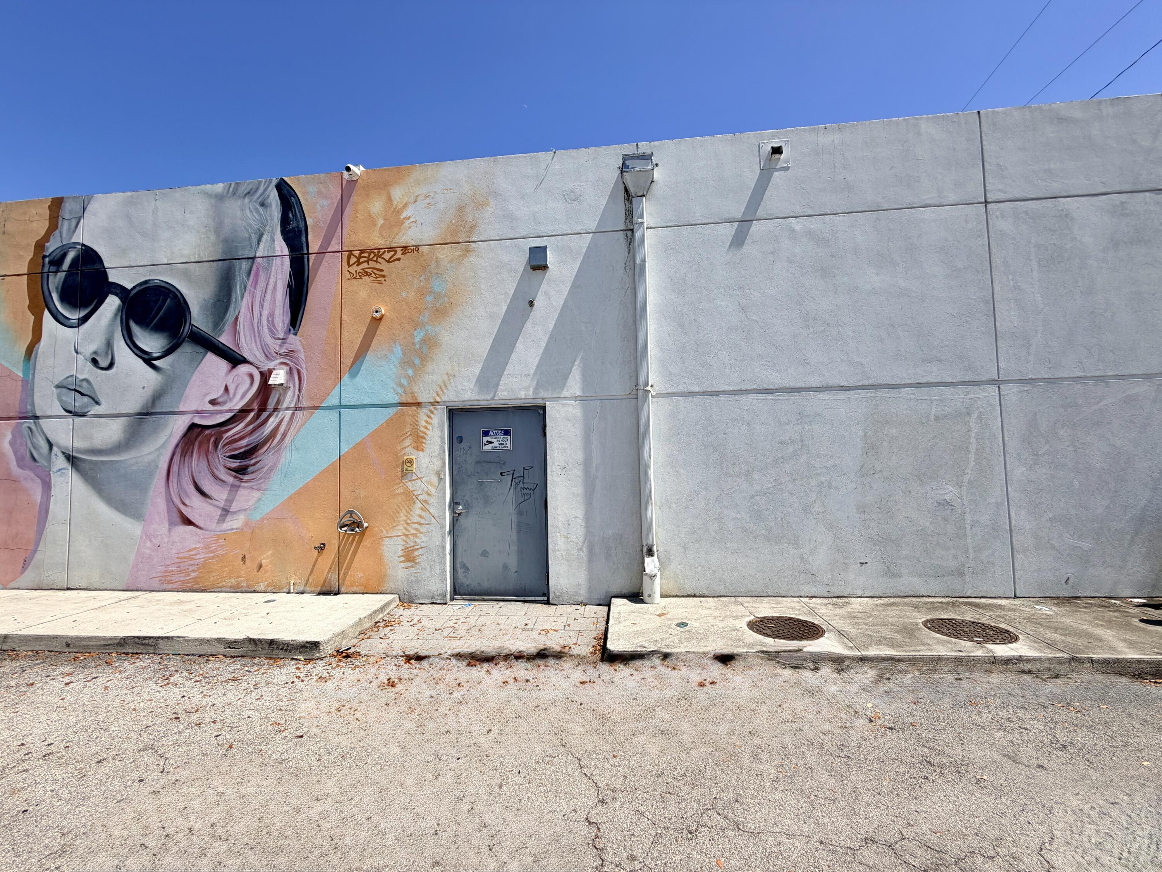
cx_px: 581
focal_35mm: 14
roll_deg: +2.1
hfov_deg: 102.1
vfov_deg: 85.7
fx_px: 470
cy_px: 436
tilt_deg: +3.3
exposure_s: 1/1105
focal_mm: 2.22
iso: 20
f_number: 2.2
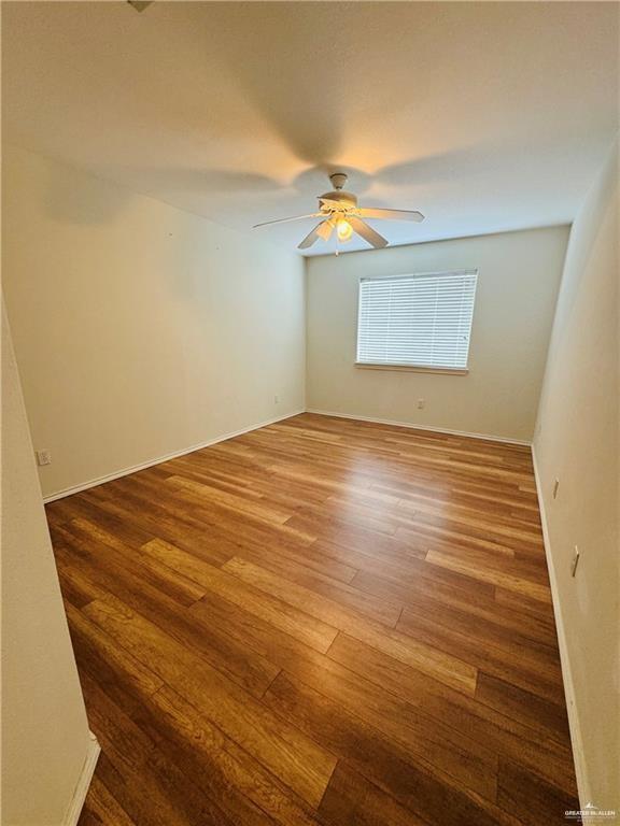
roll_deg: +0.3
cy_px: 413
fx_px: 334
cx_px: 310
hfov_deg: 85.7
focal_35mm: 14
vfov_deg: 102.1
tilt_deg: -12.6
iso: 200
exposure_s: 1/60
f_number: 2.2
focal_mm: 2.22
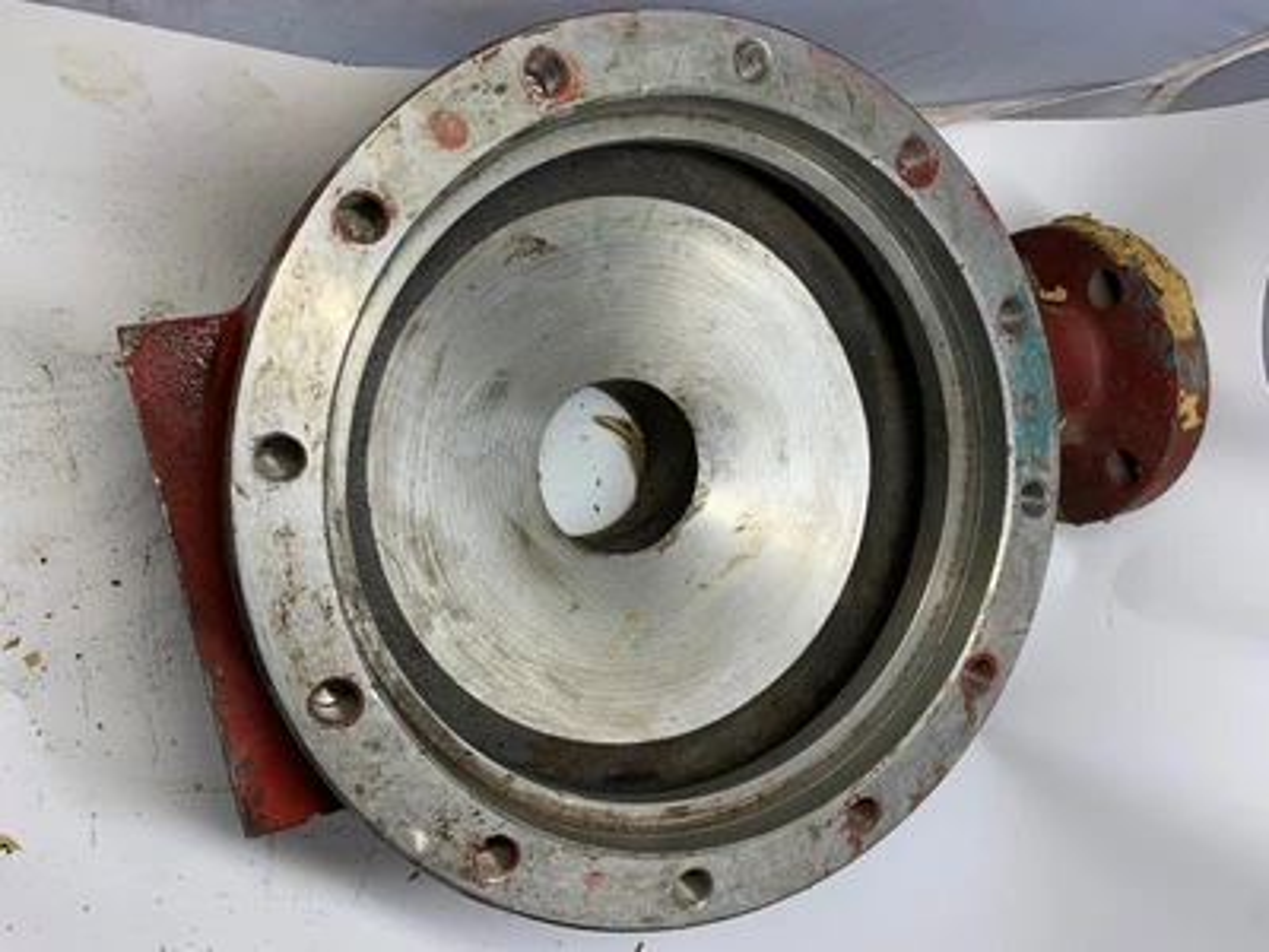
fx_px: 953
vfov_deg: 53.1
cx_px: 634
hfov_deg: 67.3
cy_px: 476
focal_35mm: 26
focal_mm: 4.25
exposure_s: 1/122
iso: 25
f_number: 1.8
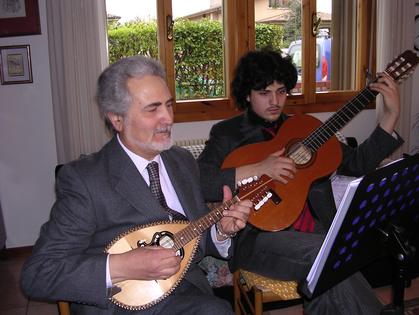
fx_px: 460
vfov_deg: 37.7
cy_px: 158
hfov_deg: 49.0
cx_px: 210
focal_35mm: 38
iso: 100
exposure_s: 1/60.1
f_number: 2.8
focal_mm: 5.8
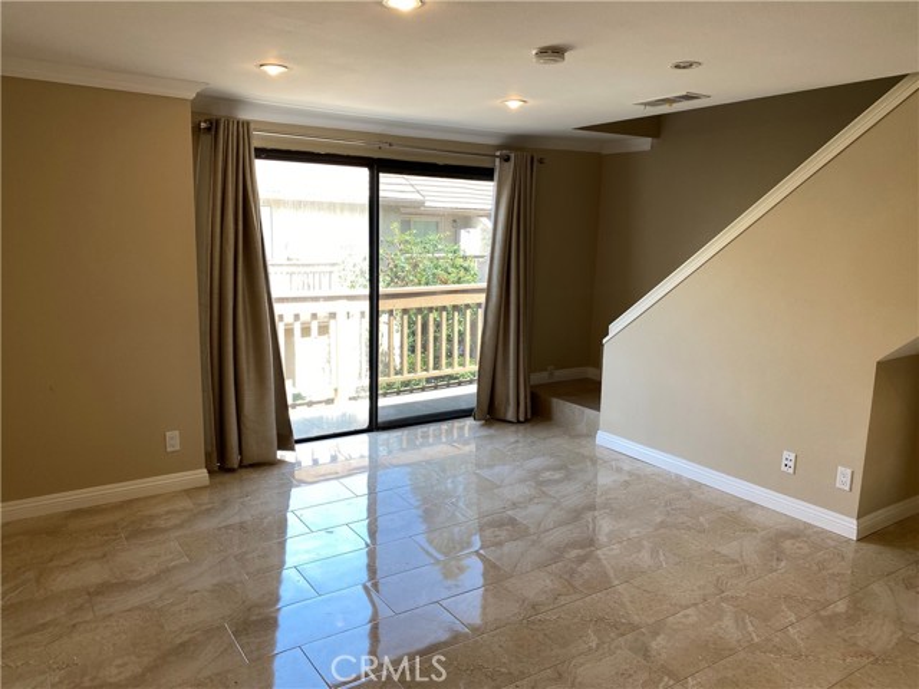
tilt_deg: -9.8
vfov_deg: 53.1
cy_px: 344
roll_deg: -1.3
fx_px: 690
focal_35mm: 26
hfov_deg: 67.3
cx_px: 460
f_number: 1.8
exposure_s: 1/120
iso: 32
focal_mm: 4.25
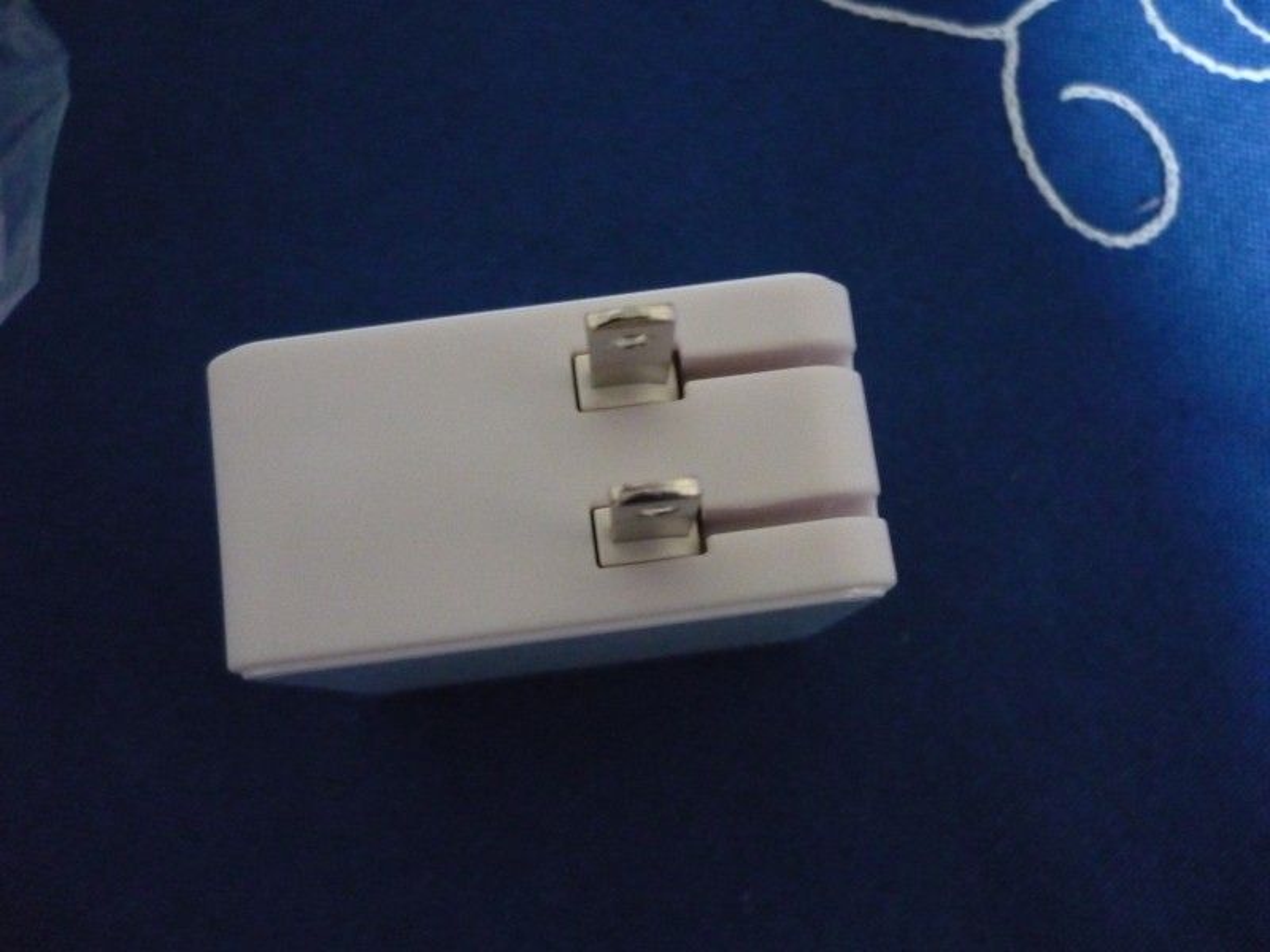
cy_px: 476
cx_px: 635
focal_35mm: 33
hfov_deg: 55.4
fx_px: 1211
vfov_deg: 42.9
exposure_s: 1/8
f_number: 2.8
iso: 800
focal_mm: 5.5
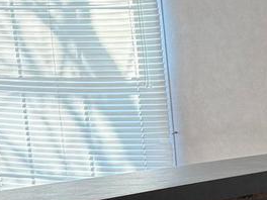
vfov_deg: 11.2
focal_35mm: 131
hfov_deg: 11.5
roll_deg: +0.6
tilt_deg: -9.5
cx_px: 706
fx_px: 1010
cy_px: 221
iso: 200
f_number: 1.78
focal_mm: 6.76
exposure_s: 1/171
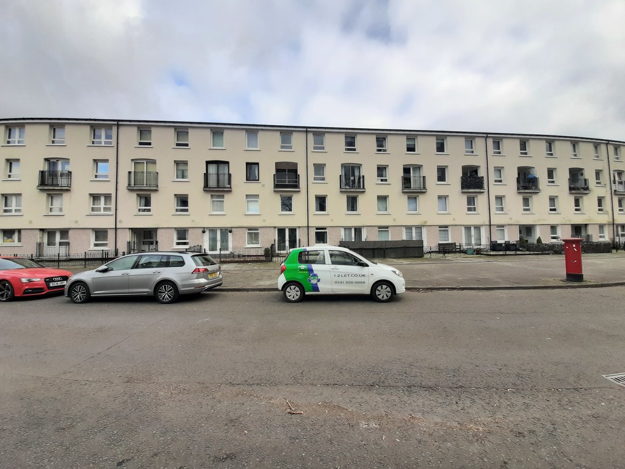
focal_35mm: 13
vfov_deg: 89.9
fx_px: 235
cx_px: 312
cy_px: 234
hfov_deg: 106.2
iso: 40
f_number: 2.2
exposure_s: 1/541
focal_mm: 1.42
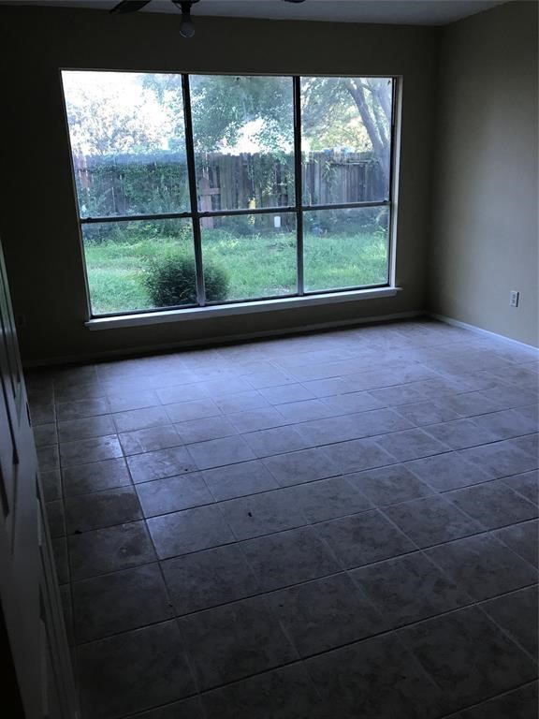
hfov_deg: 49.7
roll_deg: +1.5
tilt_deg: -17.3
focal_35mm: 28
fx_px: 581
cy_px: 360
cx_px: 270
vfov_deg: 63.4
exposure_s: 1/30
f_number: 1.8
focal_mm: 3.99
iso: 20
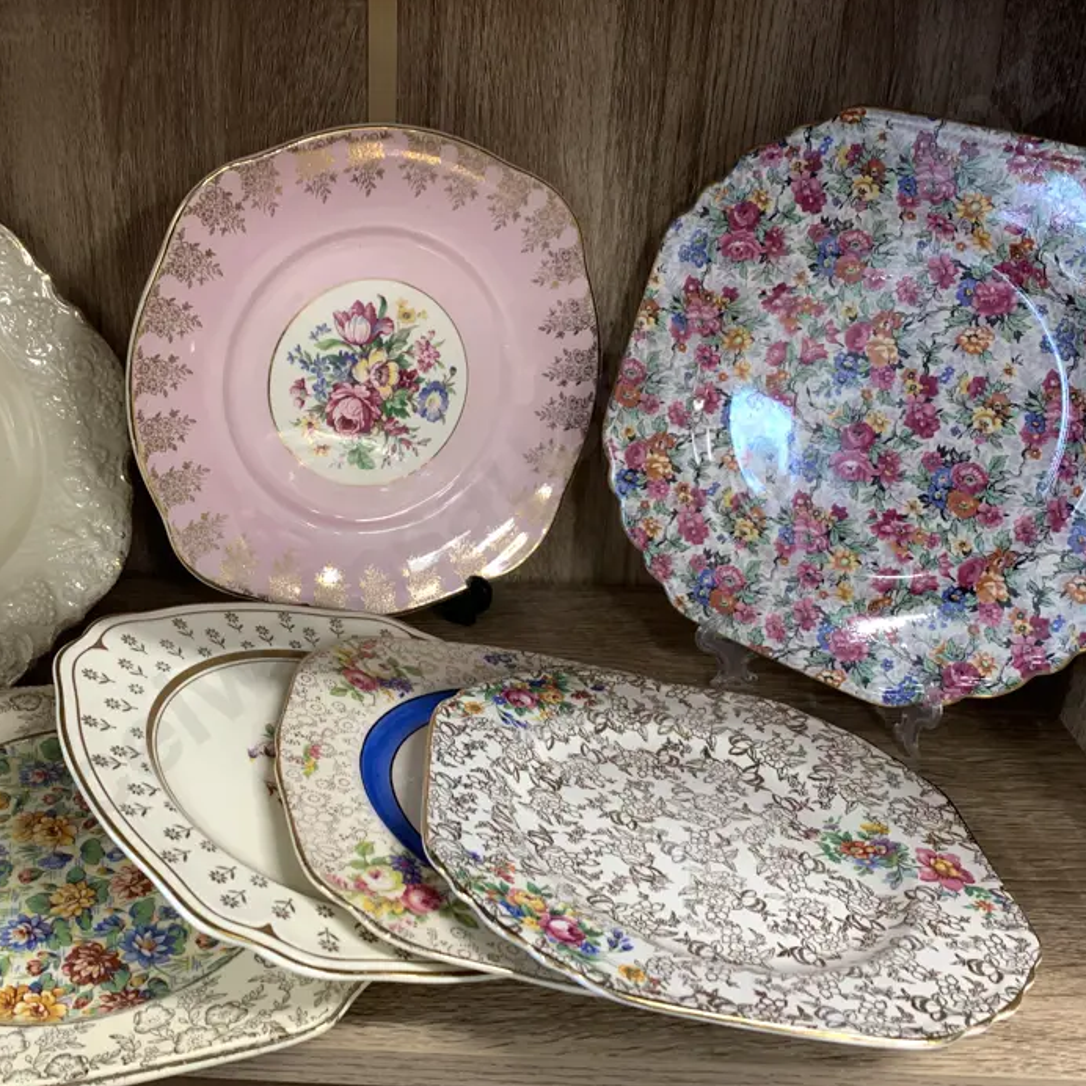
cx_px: 402
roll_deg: +0.0
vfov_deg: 48.4
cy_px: 557
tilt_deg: -27.6
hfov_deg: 48.0
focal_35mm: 34
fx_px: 1207
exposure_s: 1/50
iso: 100
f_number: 1.8
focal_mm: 4.25
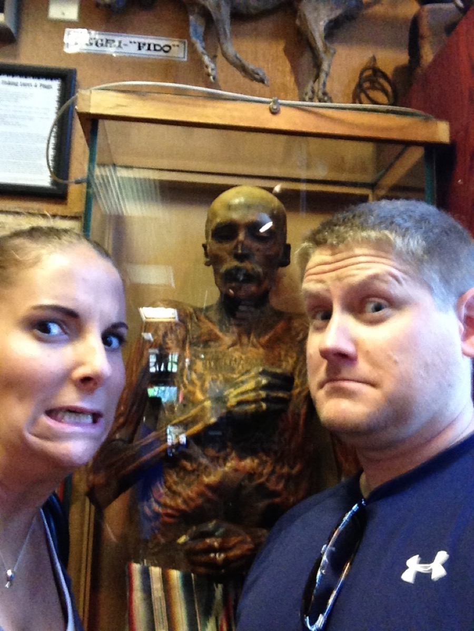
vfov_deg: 52.6
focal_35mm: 35
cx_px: 237
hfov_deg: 40.7
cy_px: 316
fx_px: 639
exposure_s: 1/20
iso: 250
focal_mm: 2.18
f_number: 2.4
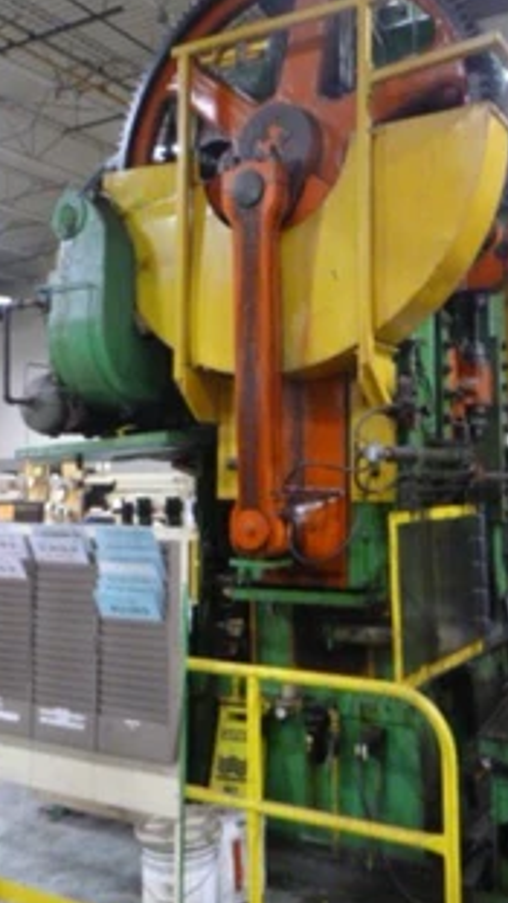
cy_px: 406
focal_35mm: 35
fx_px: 838
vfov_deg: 56.5
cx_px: 345
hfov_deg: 33.4
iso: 800
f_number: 3.9
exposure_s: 1/8
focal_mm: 4.5
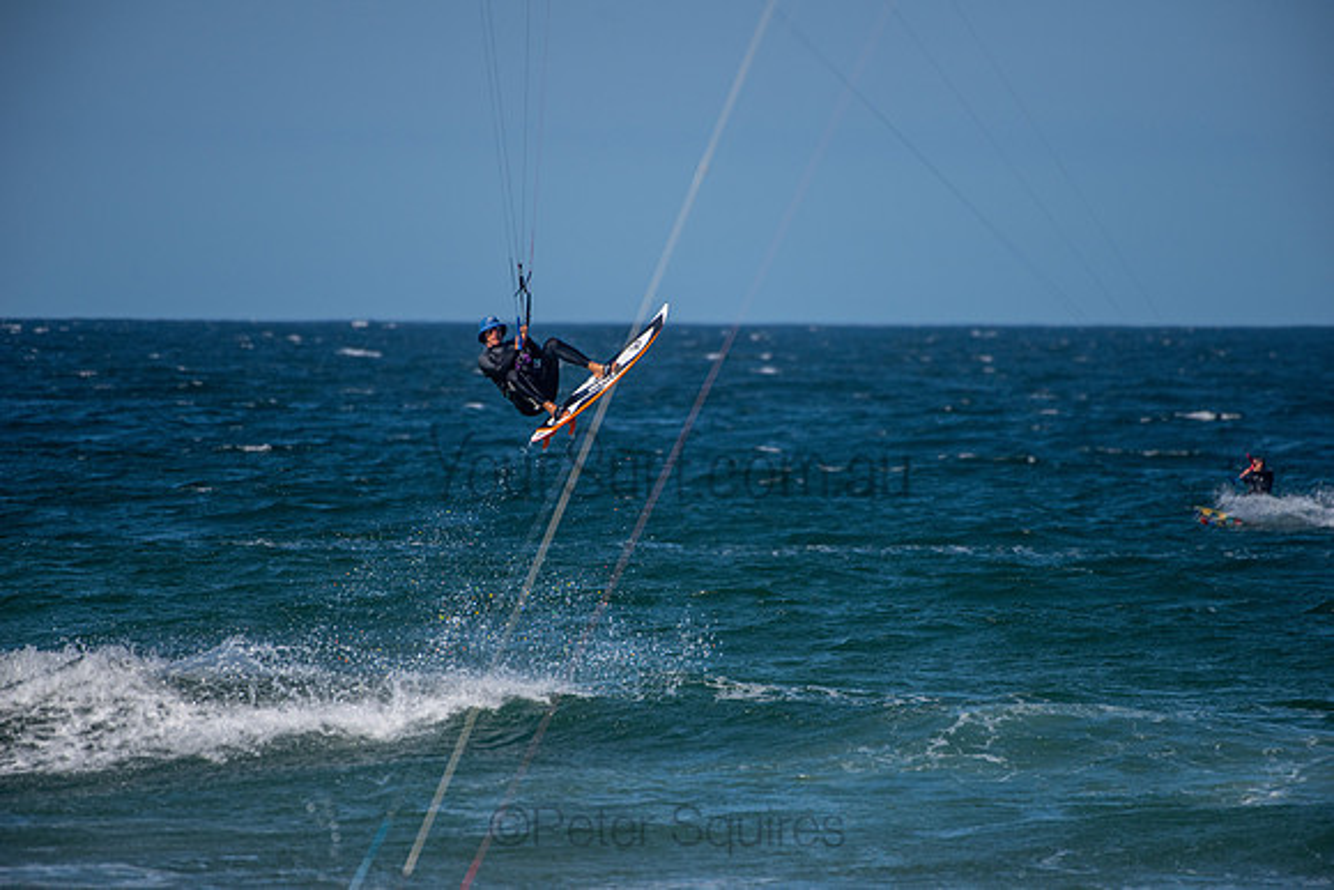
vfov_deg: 2.8
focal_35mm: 500
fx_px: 18531
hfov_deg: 4.1
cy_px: 445
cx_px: 667
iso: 320
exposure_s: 1/4000
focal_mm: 500
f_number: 5.6
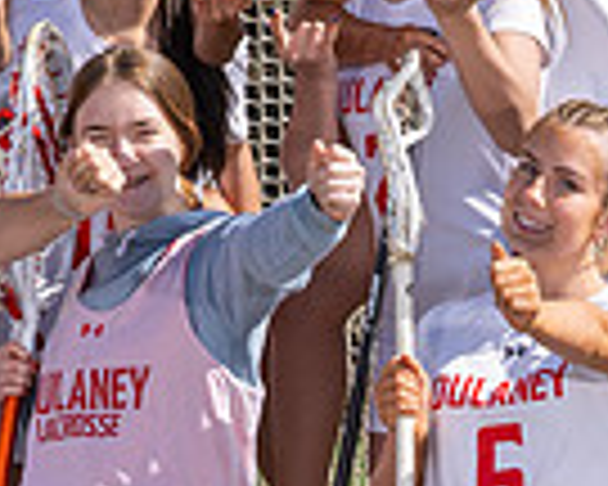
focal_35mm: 417
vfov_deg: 3.7
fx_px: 7504
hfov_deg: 4.6
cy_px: 470
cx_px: 323
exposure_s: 1/640
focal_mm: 71
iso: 100
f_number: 6.3
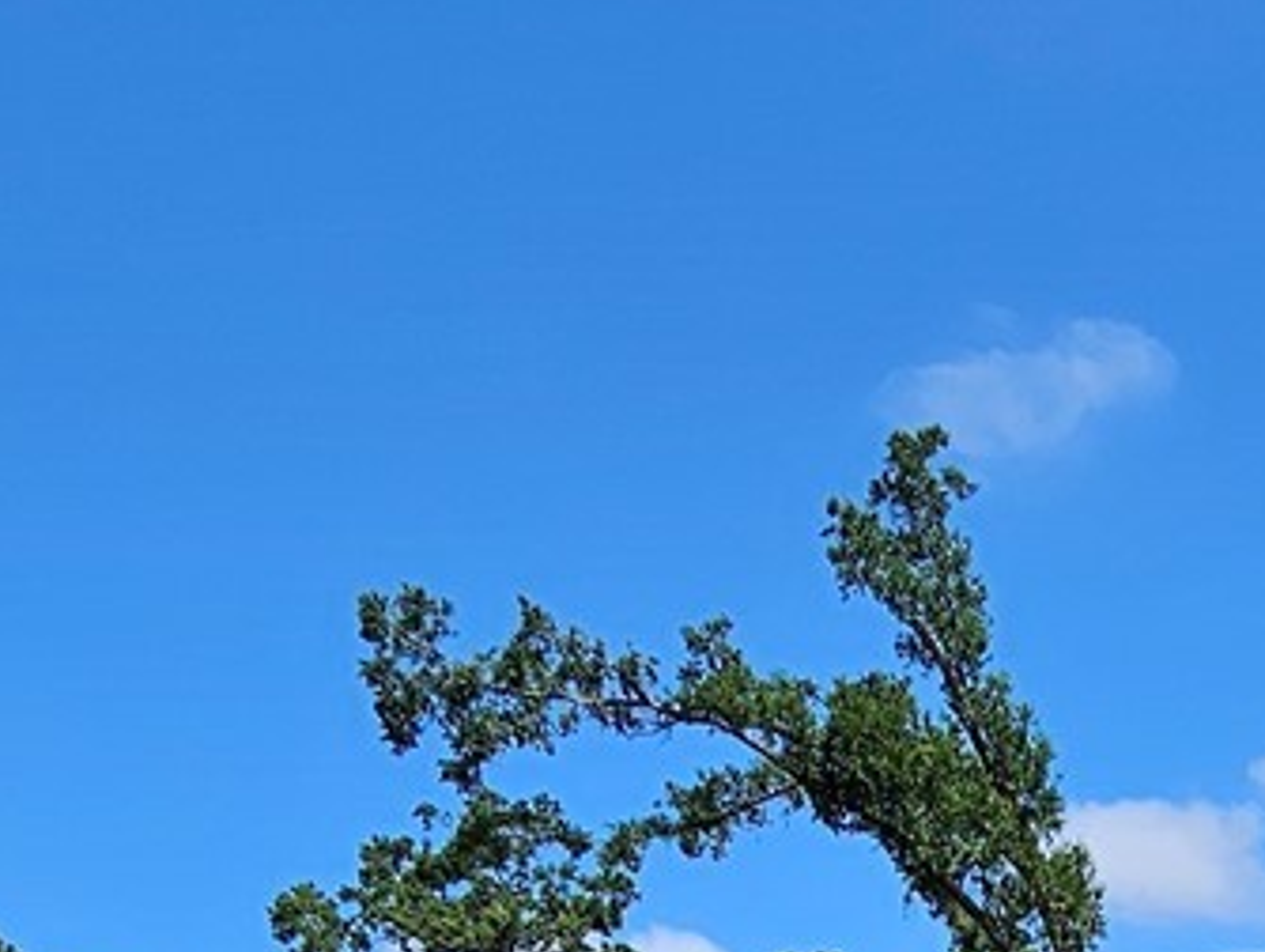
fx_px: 2268
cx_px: 1594
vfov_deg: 17.8
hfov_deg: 26.8
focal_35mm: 62
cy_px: 1813
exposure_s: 1/2797
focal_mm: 2.2
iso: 50
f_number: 2.2
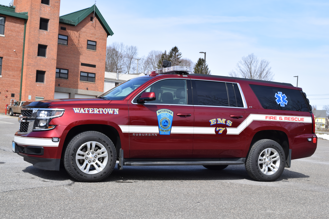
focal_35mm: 49
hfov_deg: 40.3
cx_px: 166
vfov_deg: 27.5
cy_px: 108
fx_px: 448
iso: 200
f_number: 10
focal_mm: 32
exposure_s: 1/400
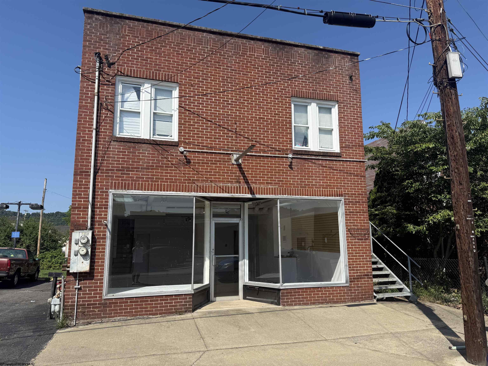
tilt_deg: +9.8
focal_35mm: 24
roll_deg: +1.3
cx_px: 244
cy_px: 183
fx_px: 338
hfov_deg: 71.6
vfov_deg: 56.8
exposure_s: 1/4673
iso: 80
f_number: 1.78
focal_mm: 6.76
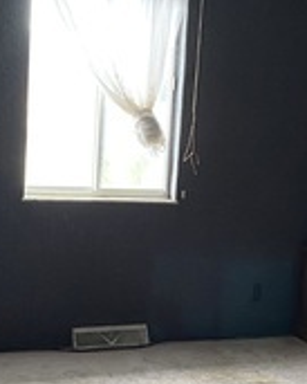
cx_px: 171
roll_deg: -3.5
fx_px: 840
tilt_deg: -7.3
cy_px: 234
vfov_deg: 25.6
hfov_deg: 20.7
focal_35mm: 74
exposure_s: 1/40
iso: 500
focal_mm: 4.25
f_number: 1.8
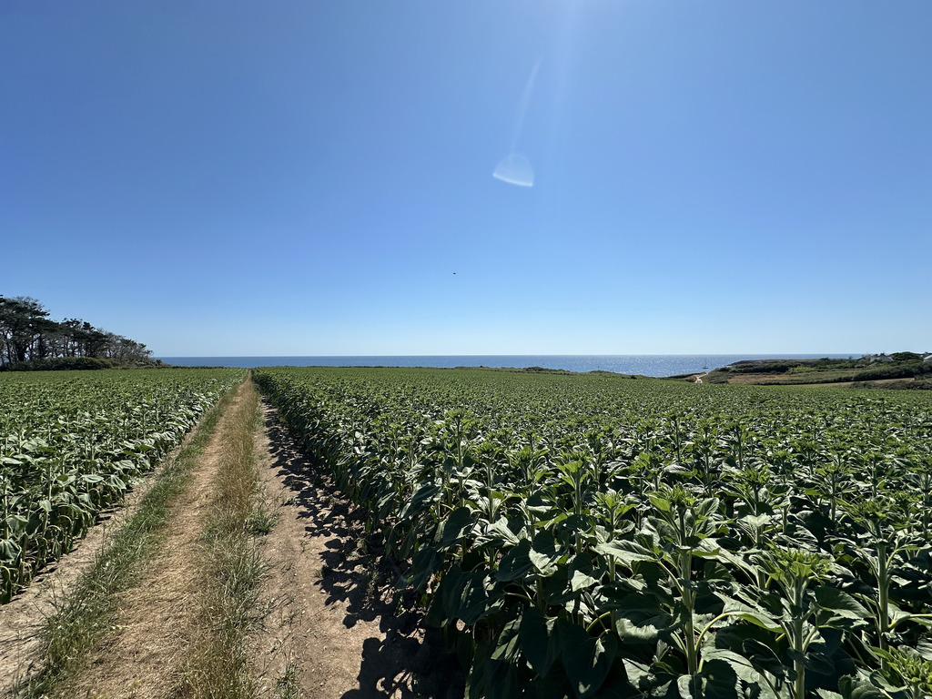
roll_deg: +0.3
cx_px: 466
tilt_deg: +1.3
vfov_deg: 85.7
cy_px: 350
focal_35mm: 14
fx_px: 377
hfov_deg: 102.1
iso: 50
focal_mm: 2.22
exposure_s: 1/3861
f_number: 2.2
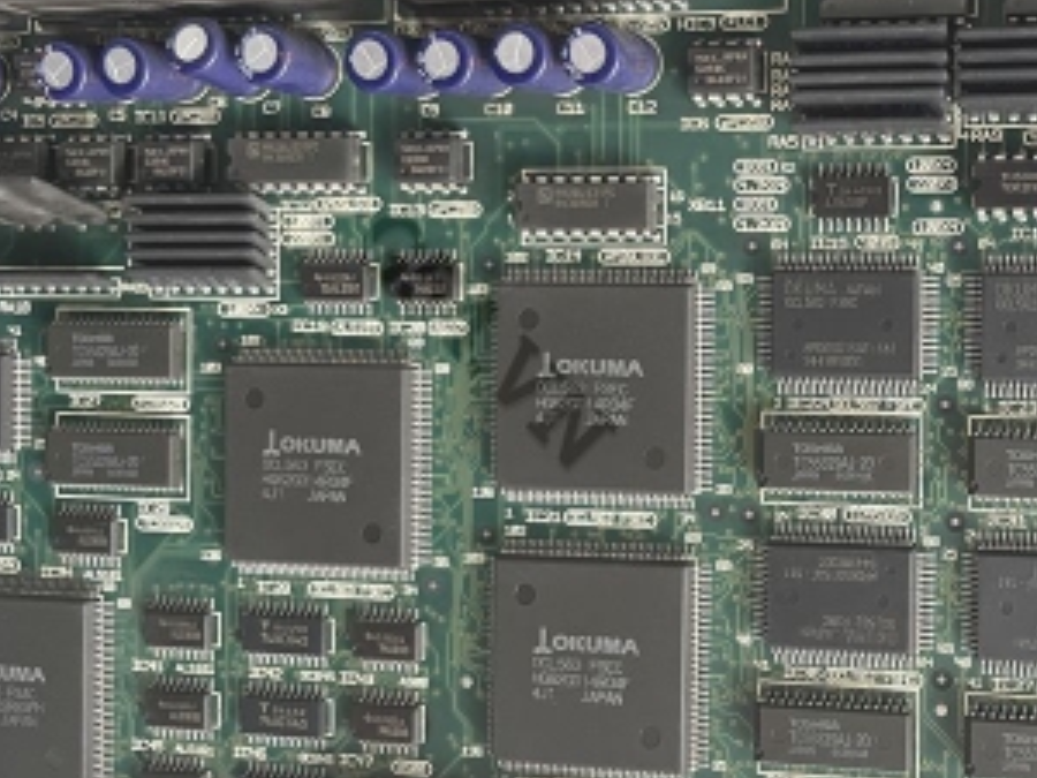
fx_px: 1558
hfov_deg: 34.9
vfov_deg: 28.0
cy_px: 367
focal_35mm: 52
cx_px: 916
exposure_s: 1/60
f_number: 1.6
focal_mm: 4.2
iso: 250
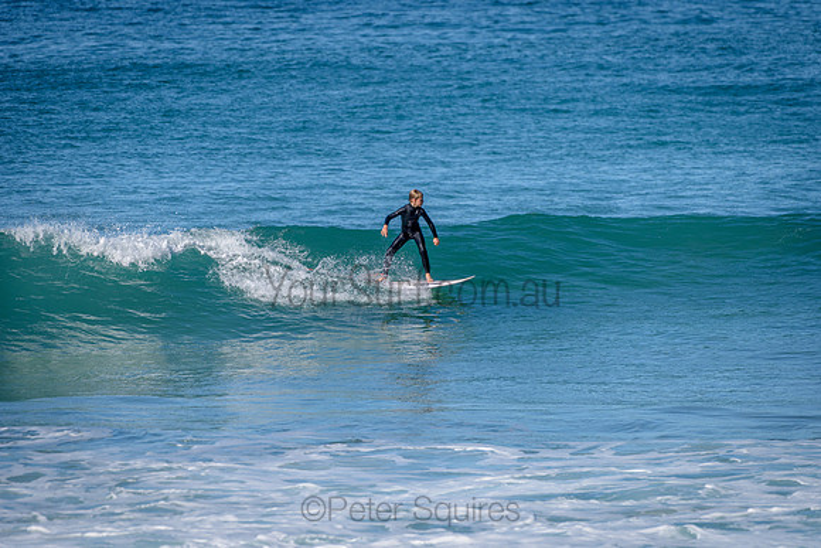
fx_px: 11405
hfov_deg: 4.1
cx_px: 410
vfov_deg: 2.8
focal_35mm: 500
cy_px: 274
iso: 220
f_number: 5.6
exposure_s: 1/2000
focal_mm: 500
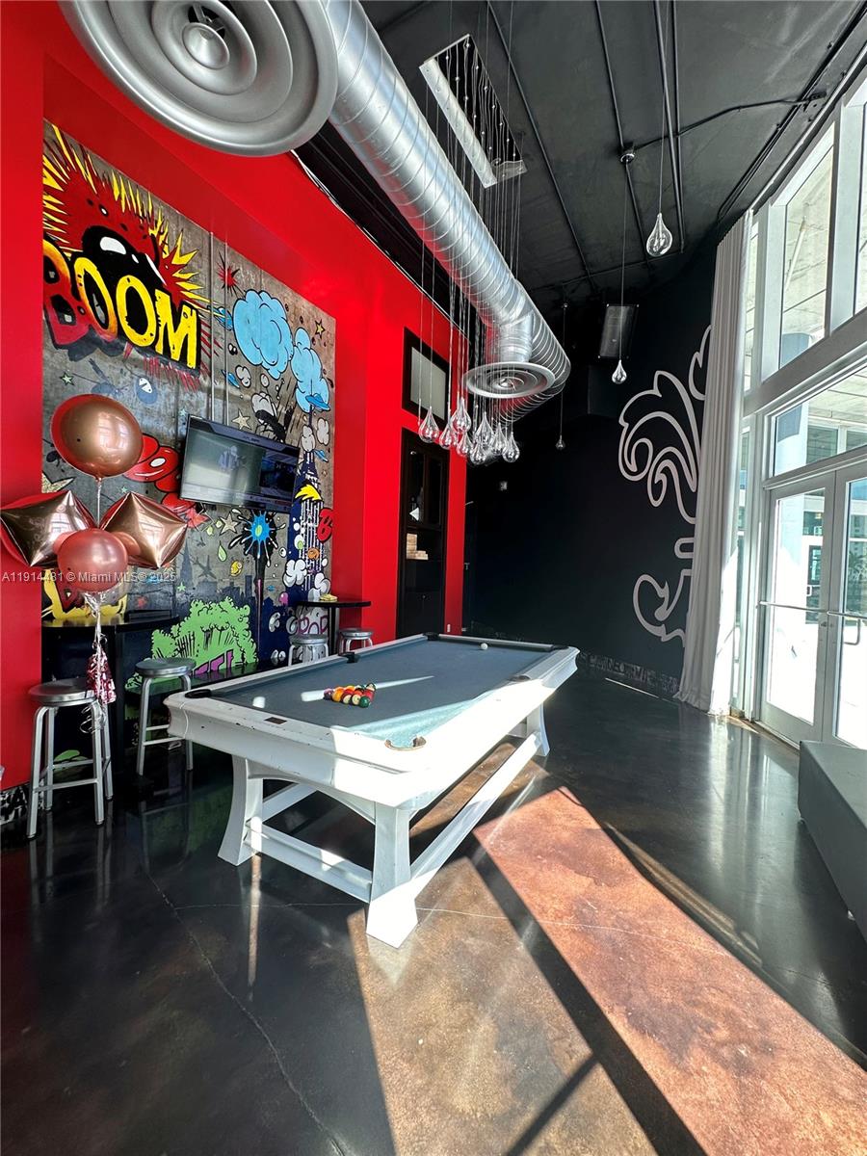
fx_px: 468
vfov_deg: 102.1
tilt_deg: -1.9
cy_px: 578
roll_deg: -1.8
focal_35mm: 14
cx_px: 434
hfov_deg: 85.7
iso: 50
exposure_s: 1/99
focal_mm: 2.22
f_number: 2.2
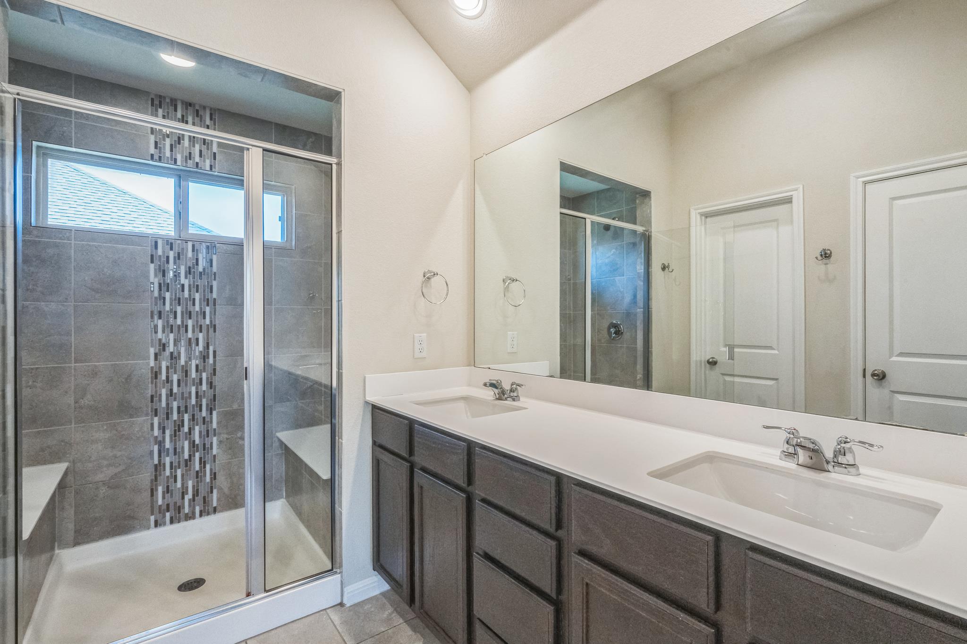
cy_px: 322
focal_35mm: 16
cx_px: 484
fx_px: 430
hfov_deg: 96.7
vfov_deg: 73.7
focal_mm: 16
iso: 3200
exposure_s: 1/50
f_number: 18
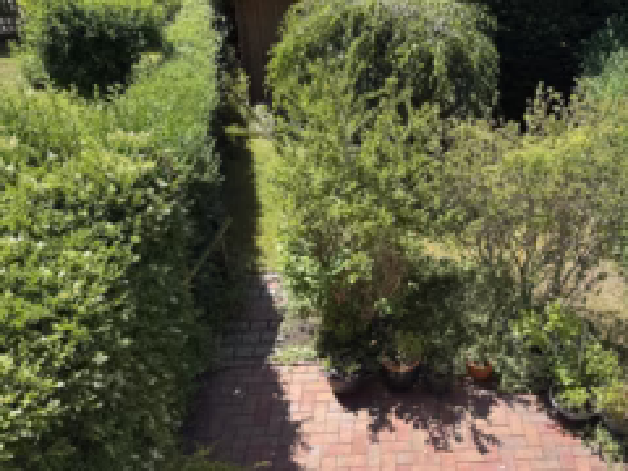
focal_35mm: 36
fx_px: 653
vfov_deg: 39.6
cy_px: 264
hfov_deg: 49.9
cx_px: 445
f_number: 1.78
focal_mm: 6.76
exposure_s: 1/1721
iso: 80
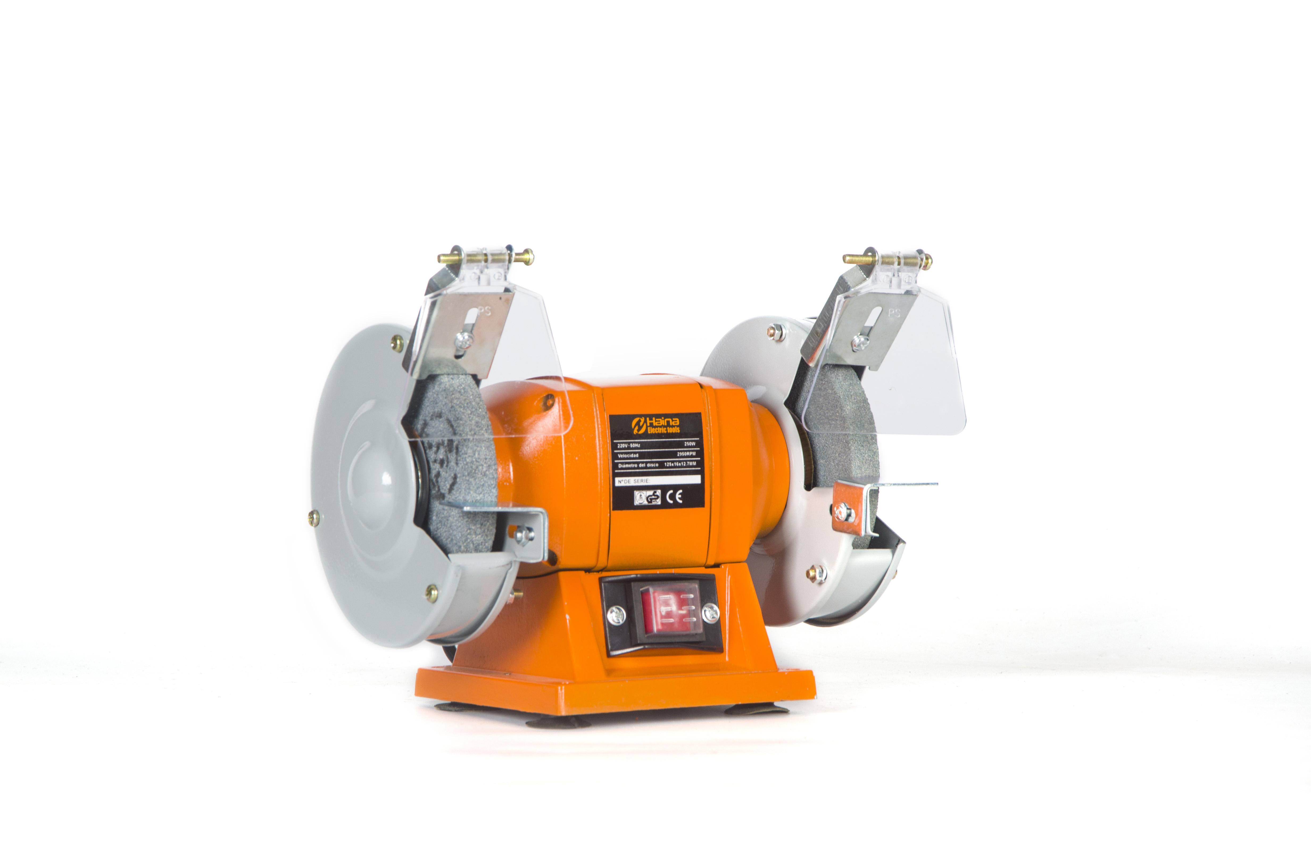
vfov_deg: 8.7
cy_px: 434
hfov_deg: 13.1
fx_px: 5724
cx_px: 656
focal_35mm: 158
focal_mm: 105
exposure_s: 1/100
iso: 200
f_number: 8
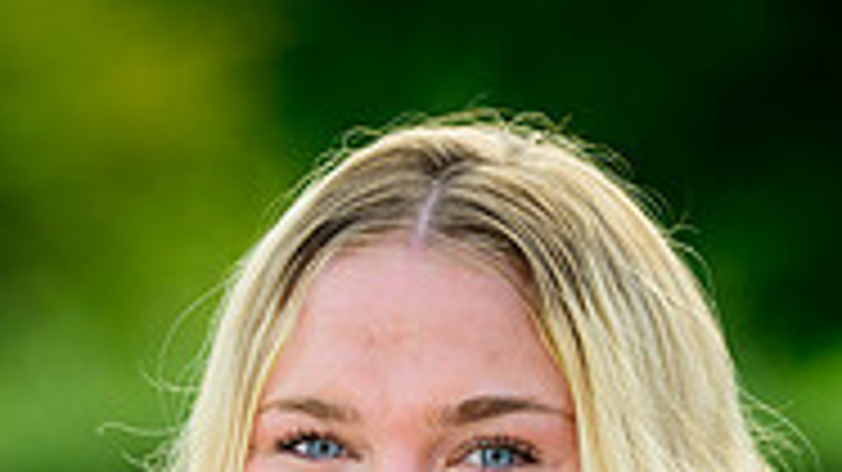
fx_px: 11225
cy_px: 865
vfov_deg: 2.4
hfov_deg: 4.3
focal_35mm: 503
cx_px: 5
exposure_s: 1/200
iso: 160
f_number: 4
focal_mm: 155
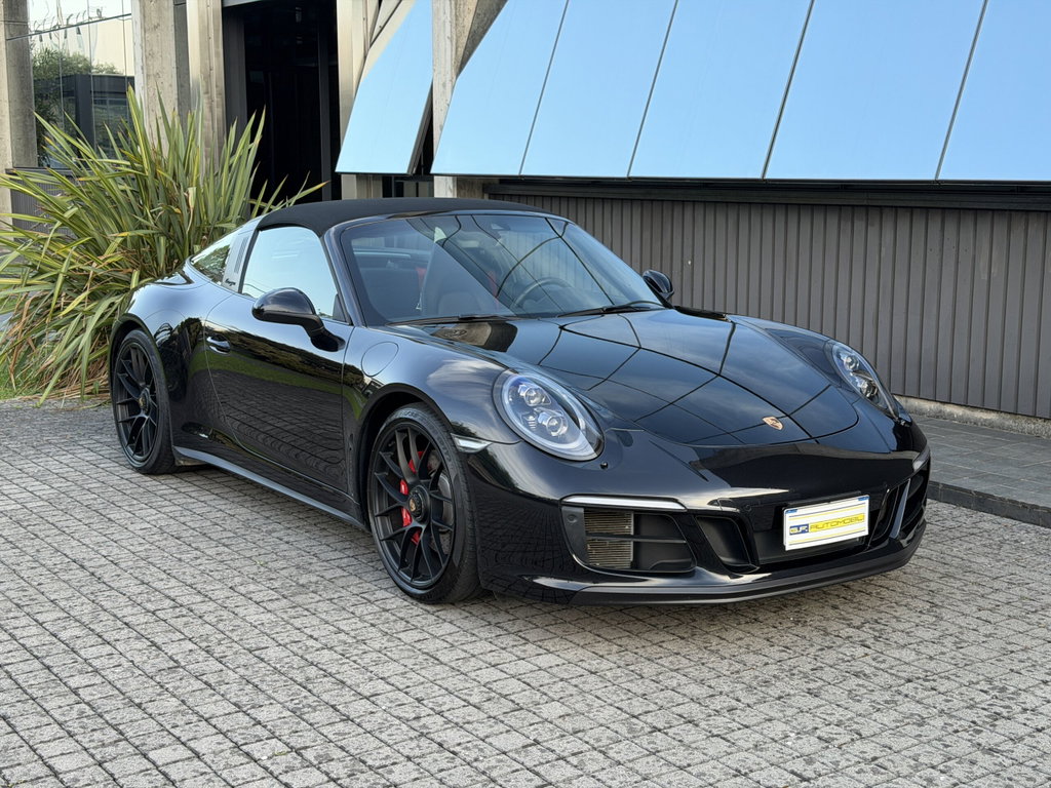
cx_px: 526
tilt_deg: -9.2
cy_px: 394
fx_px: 1457
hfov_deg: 39.7
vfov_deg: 30.3
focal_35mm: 48
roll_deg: -0.3
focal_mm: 6.76
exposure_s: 1/255
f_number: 1.78
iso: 80
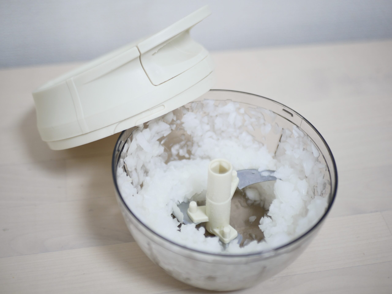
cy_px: 147
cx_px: 196
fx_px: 566
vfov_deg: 29.1
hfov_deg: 38.2
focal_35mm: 50
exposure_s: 1/100
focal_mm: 25
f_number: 1.7
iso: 200
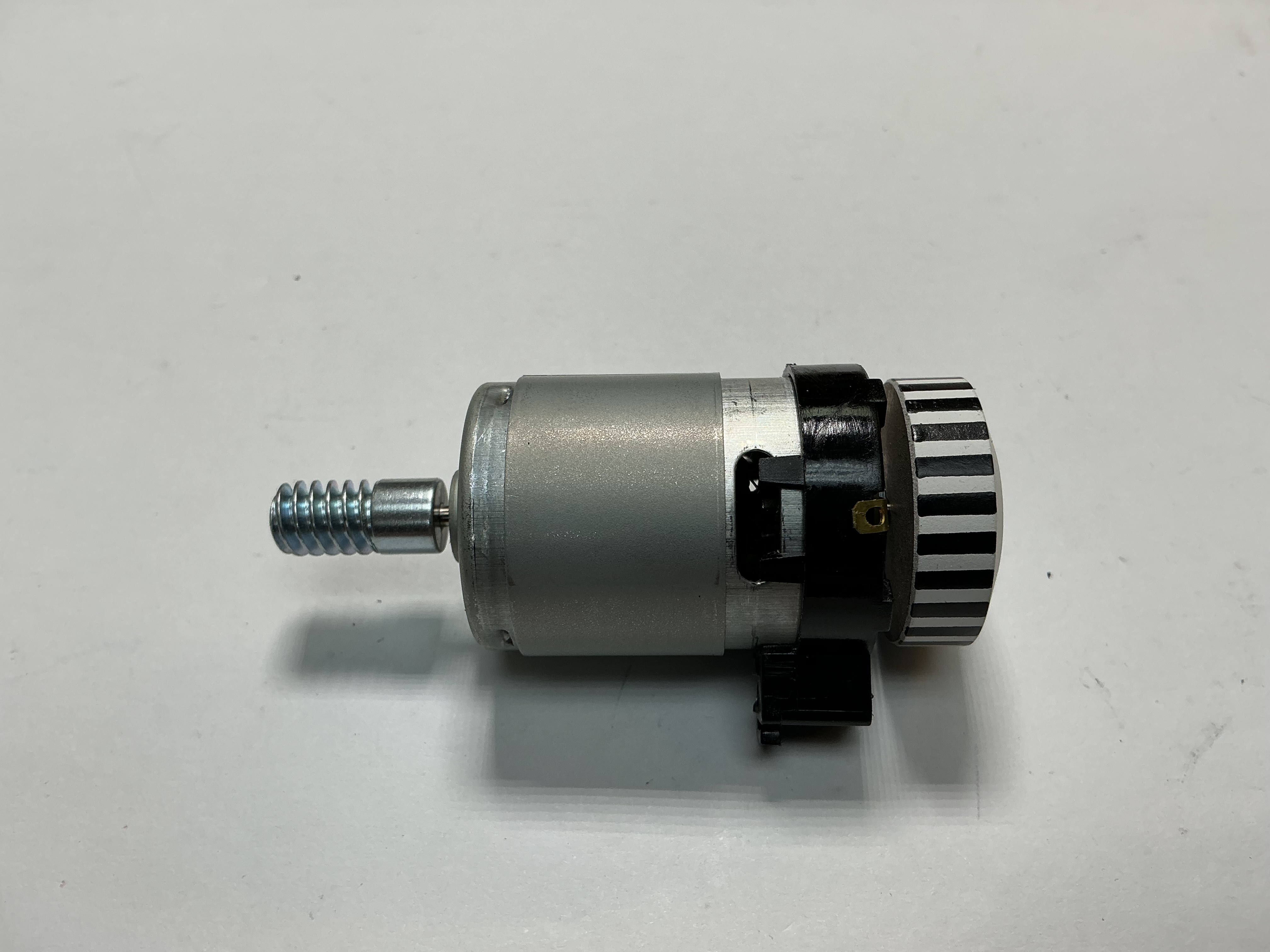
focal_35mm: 29
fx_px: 1064
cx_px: 635
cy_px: 476
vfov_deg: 48.2
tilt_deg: -55.6
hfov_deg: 61.7
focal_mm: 3
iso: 20
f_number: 1.8
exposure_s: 1/194
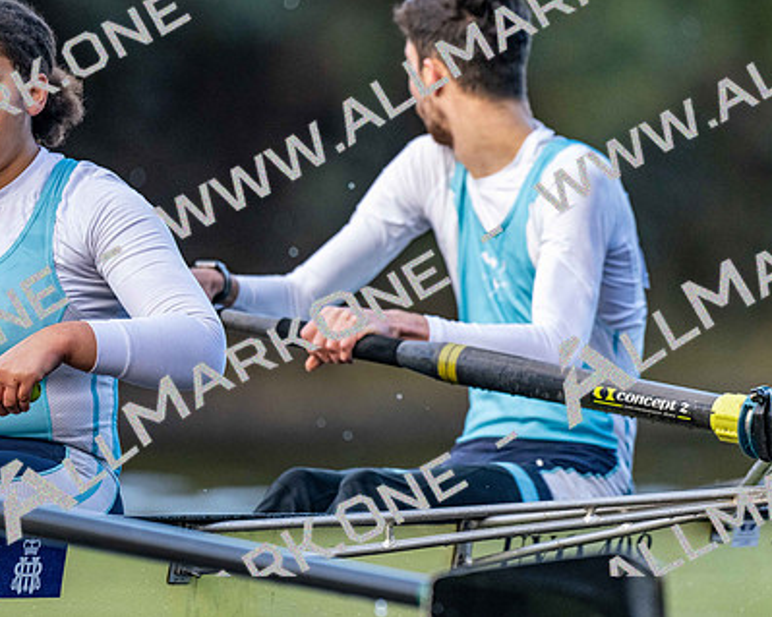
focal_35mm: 819
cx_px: 393
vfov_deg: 1.9
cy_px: 245
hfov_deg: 2.4
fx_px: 18708
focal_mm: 600
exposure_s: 1/2500
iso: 3200
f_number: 4
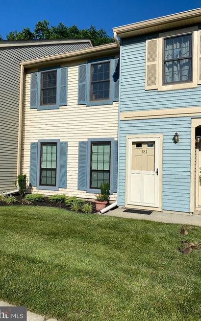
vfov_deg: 66.5
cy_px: 161
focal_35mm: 28
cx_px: 96
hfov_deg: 44.5
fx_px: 245
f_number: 1.8
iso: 32
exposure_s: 1/5236
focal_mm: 4.25
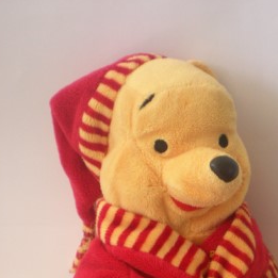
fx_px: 609
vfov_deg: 24.6
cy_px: 274
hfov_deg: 25.5
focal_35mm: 67
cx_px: 198
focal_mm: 6.3
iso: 142
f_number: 3.1
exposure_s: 1/55.4
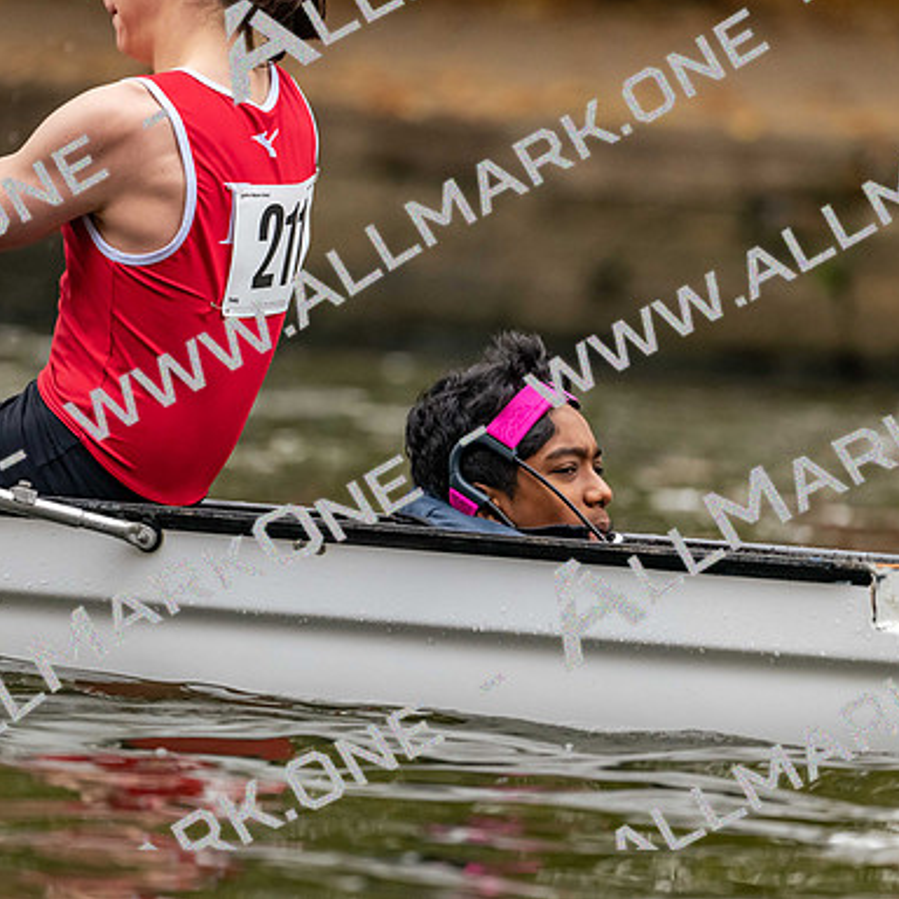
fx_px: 15073
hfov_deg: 3.4
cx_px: 354
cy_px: 448
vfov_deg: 3.4
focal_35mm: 513
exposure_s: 1/2000
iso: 3200
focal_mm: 400
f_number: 4.5
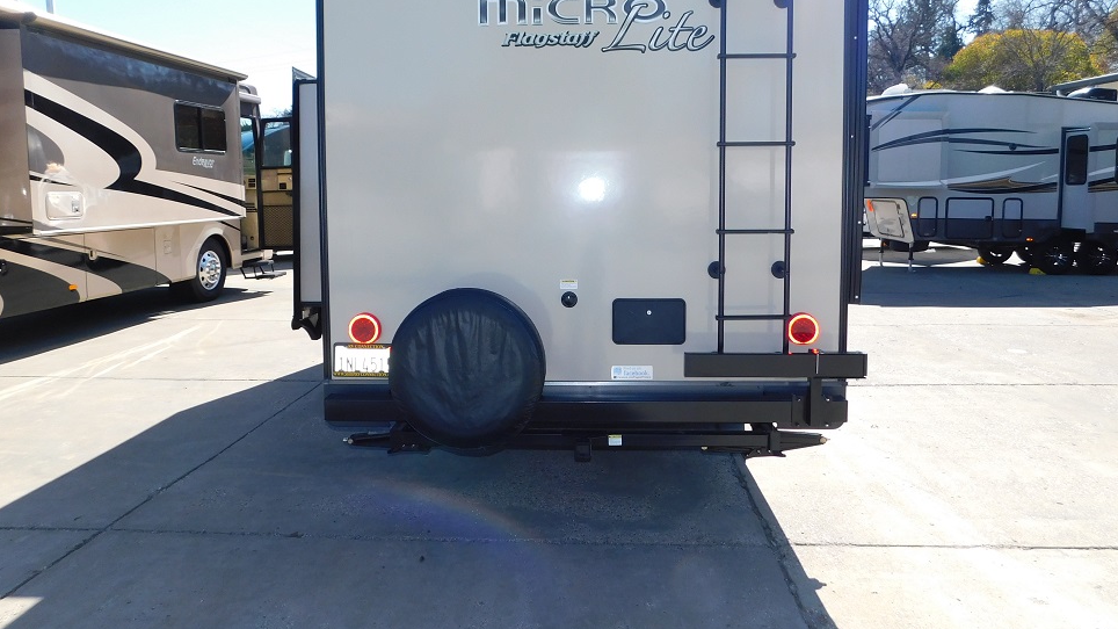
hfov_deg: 71.9
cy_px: 243
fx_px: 771
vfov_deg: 44.1
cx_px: 557
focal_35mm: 26
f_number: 3
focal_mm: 4
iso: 125
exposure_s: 1/800
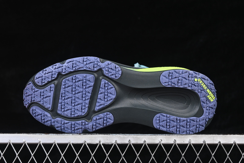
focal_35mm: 83
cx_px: 120
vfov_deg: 16.5
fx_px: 563
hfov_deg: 24.5
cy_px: 77
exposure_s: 1/60
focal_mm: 50
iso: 160
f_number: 6.3
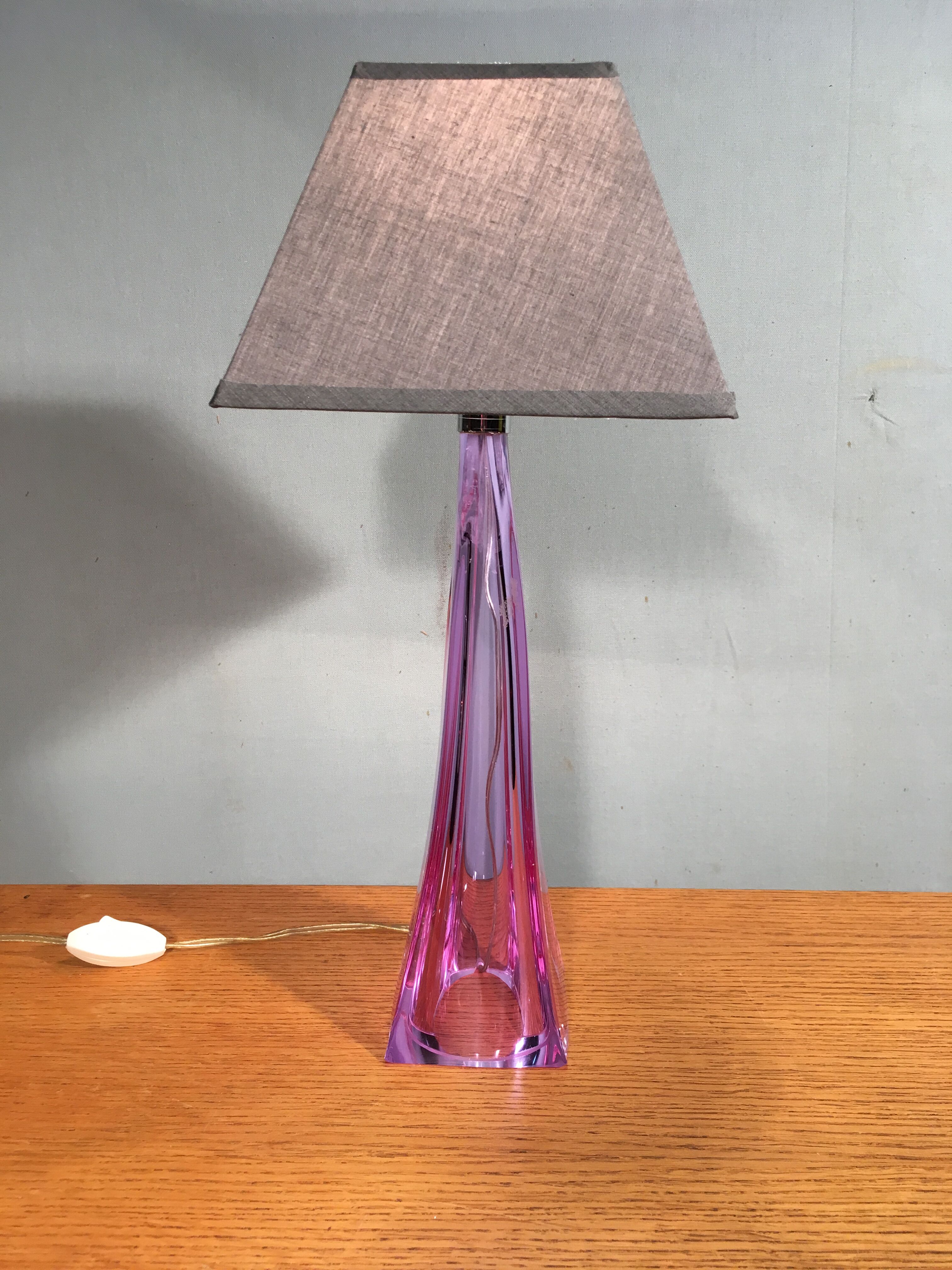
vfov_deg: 61.7
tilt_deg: -14.1
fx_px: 1063
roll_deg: +0.9
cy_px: 635
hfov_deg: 48.2
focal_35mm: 29
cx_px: 476
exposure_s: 1/33
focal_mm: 4.15
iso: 25
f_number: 2.2
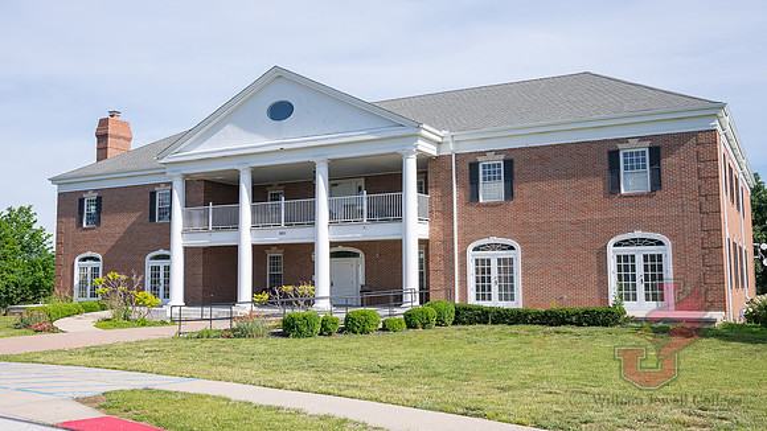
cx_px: 355
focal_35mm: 36
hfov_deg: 54.9
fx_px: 738
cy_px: 210
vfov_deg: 32.6
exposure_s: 1/400
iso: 640
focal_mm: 30
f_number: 13
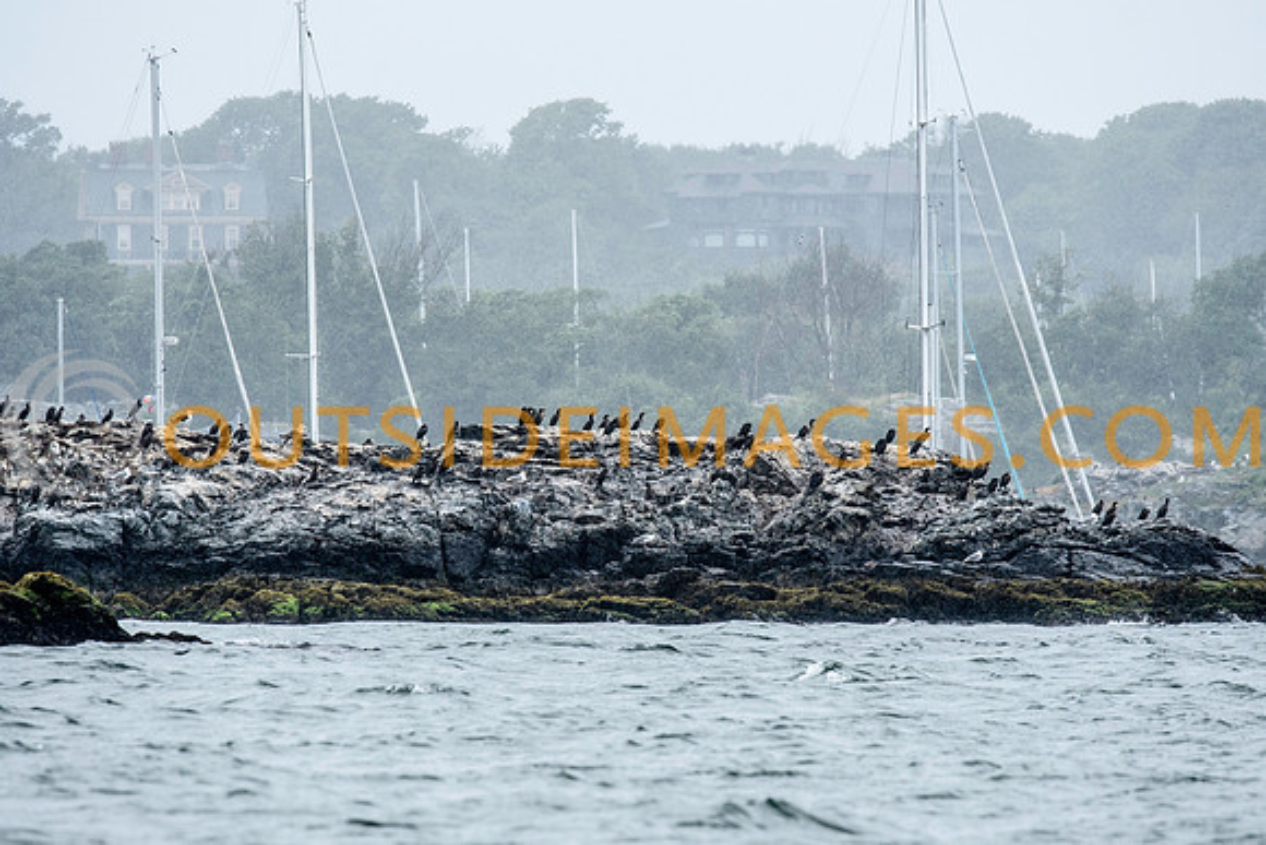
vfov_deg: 3.0
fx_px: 16163
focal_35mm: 460
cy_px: 422
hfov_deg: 4.5
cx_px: 633
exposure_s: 1/1000
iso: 500
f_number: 5.6
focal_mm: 300
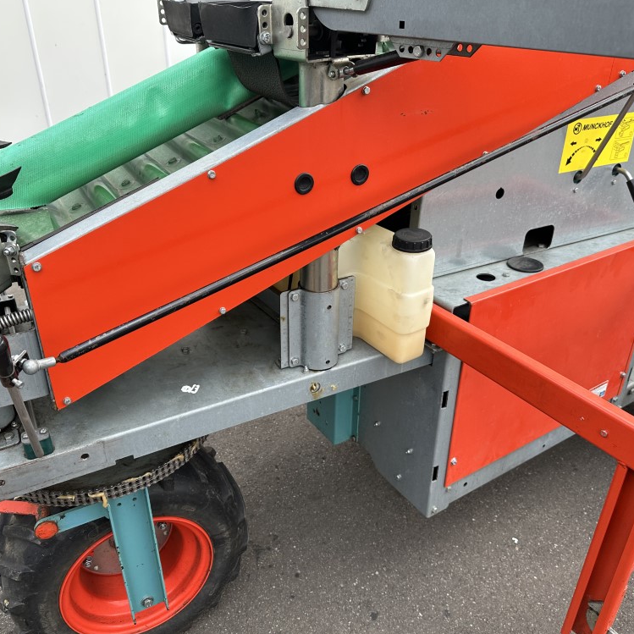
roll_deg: +0.6
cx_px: 299
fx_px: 601
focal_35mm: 29
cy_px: 319
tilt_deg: -29.9
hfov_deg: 55.6
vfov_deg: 55.6
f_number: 1.78
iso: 80
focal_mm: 6.86
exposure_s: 1/638
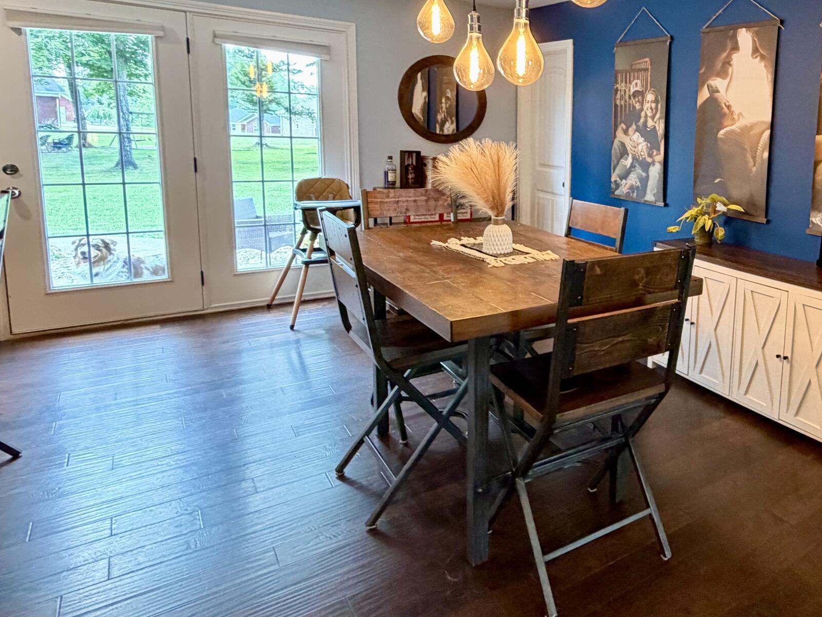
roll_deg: -2.5
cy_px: 209
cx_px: 693
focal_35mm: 26
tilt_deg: -7.1
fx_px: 618
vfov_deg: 52.1
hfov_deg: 60.1
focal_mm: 2.22
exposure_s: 1/60
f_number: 2.2
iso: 400
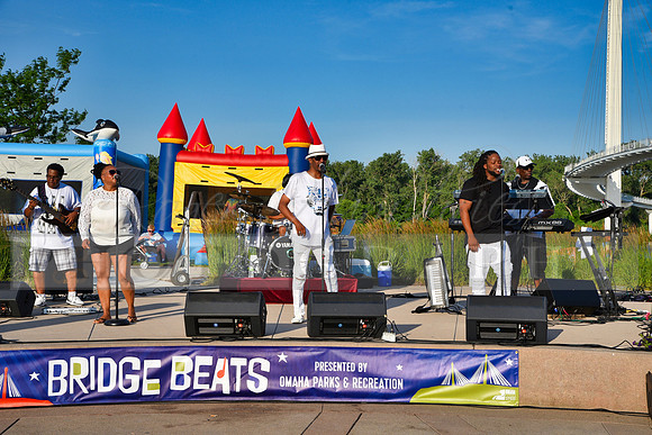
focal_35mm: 58
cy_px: 218
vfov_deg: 23.4
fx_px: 1051
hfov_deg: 34.5
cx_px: 326
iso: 200
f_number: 10
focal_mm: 58
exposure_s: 1/400
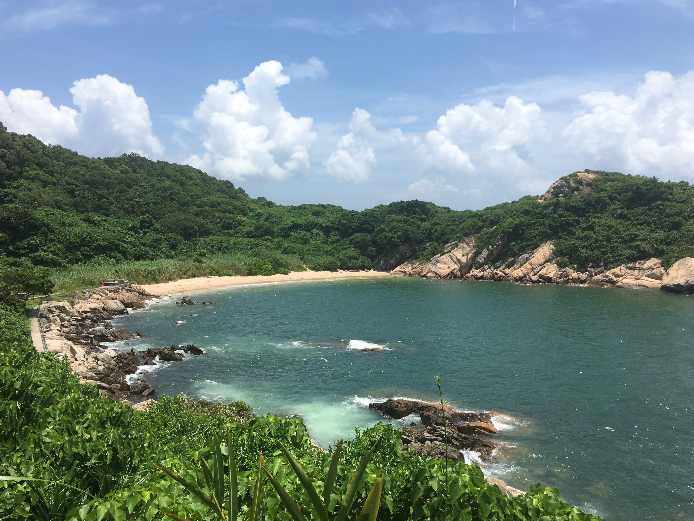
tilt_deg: -3.5
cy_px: 260
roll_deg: +0.4
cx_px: 347
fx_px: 581
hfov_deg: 61.7
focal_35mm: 29
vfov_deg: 48.2
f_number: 2.2
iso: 25
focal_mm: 4.15
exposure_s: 1/1972
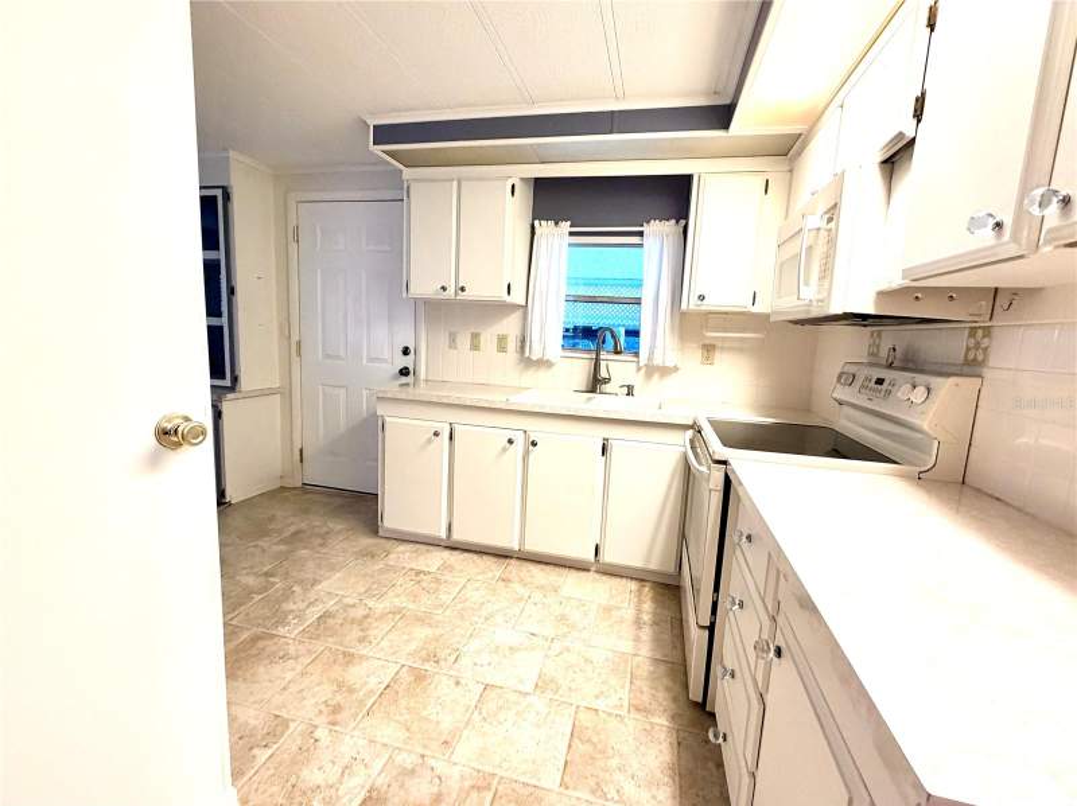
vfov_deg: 85.6
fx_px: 435
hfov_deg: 102.1
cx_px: 538
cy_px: 403
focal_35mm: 14
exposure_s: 1/60
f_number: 2.2
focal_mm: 2.22
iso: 250
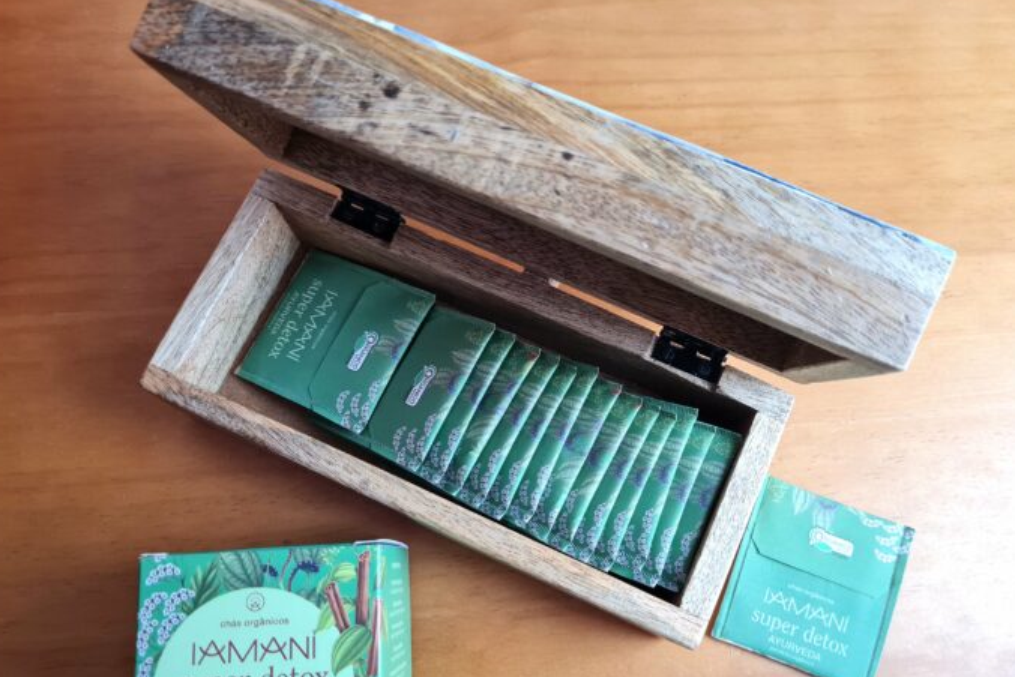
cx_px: 504
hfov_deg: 65.5
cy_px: 381
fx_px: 790
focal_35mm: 28
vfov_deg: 46.3
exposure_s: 1/120
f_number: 1.8
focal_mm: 5.4
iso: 200
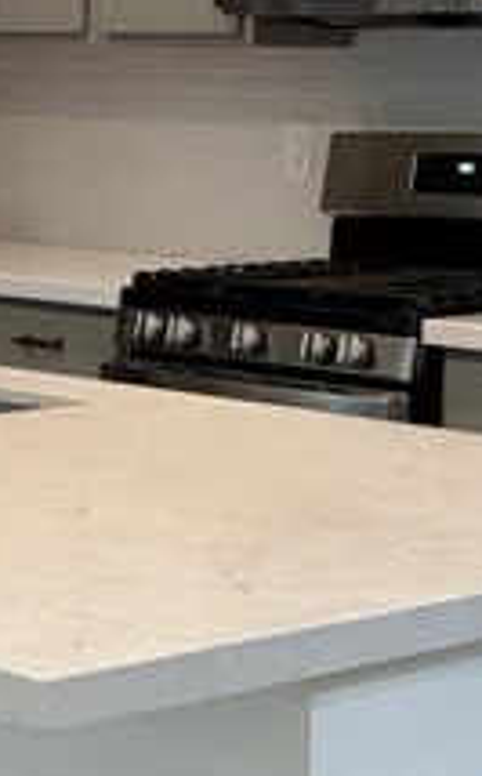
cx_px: 214
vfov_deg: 17.1
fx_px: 2575
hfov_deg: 10.7
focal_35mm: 122
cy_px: 392
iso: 160
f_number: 1.78
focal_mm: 6.76
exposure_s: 1/120
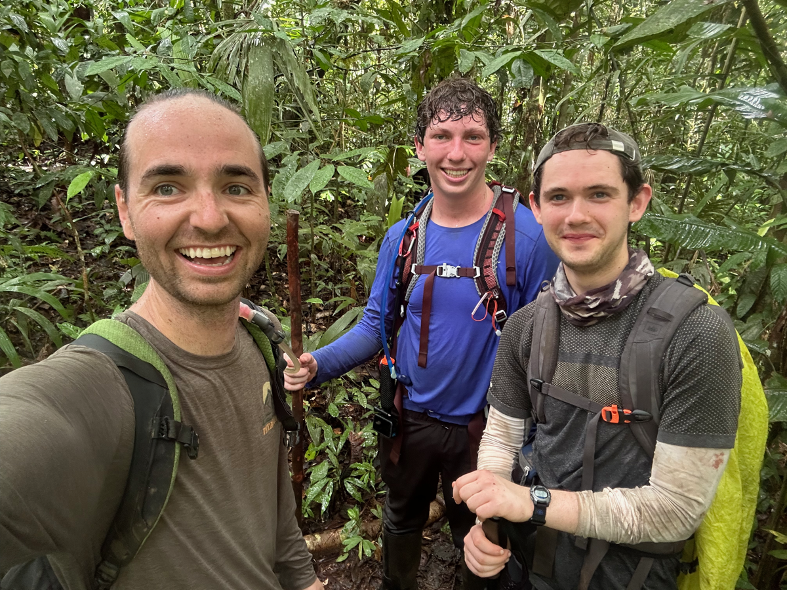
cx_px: 394
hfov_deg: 73.9
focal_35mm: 23
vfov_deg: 58.9
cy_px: 295
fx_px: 523
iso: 160
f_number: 1.9
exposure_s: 1/60
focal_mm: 2.69
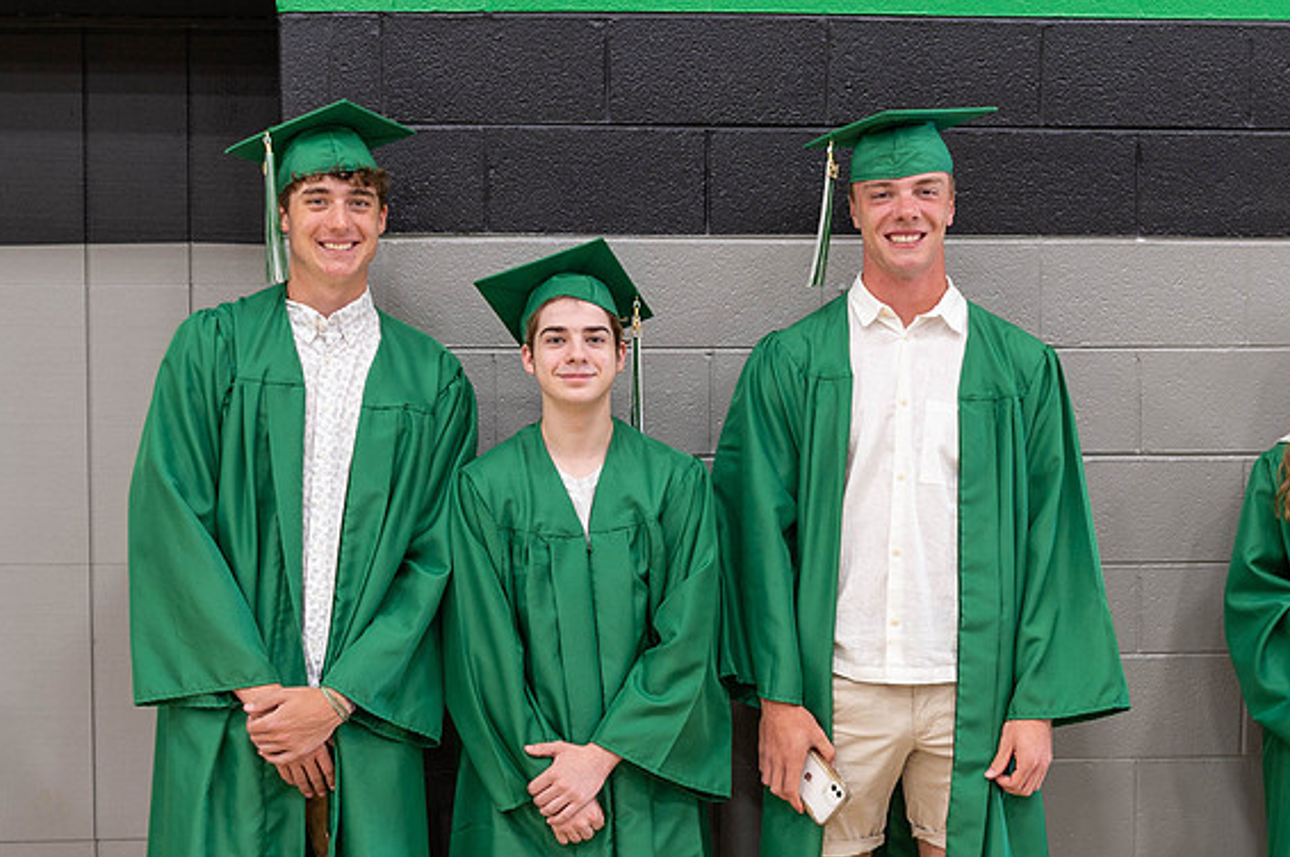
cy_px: 468
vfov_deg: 23.7
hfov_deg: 35.1
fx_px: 2040
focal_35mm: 57
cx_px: 676
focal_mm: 32
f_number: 2.8
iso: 500
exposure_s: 1/60
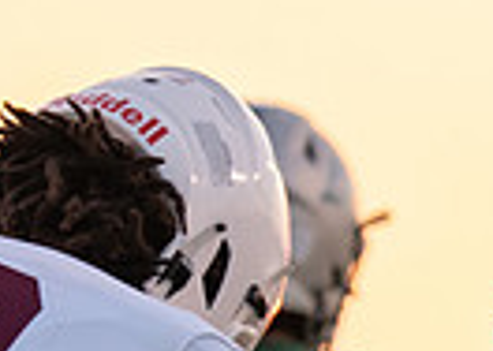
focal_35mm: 1135
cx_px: 841
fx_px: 15876
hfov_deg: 1.8
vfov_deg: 1.3
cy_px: 550
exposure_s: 1/800
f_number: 2.8
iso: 800
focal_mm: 162
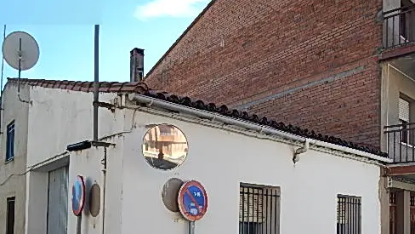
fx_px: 440
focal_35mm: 40
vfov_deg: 28.8
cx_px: 219
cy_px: 203
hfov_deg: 50.4
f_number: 3.9
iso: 125
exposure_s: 1/400
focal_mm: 5
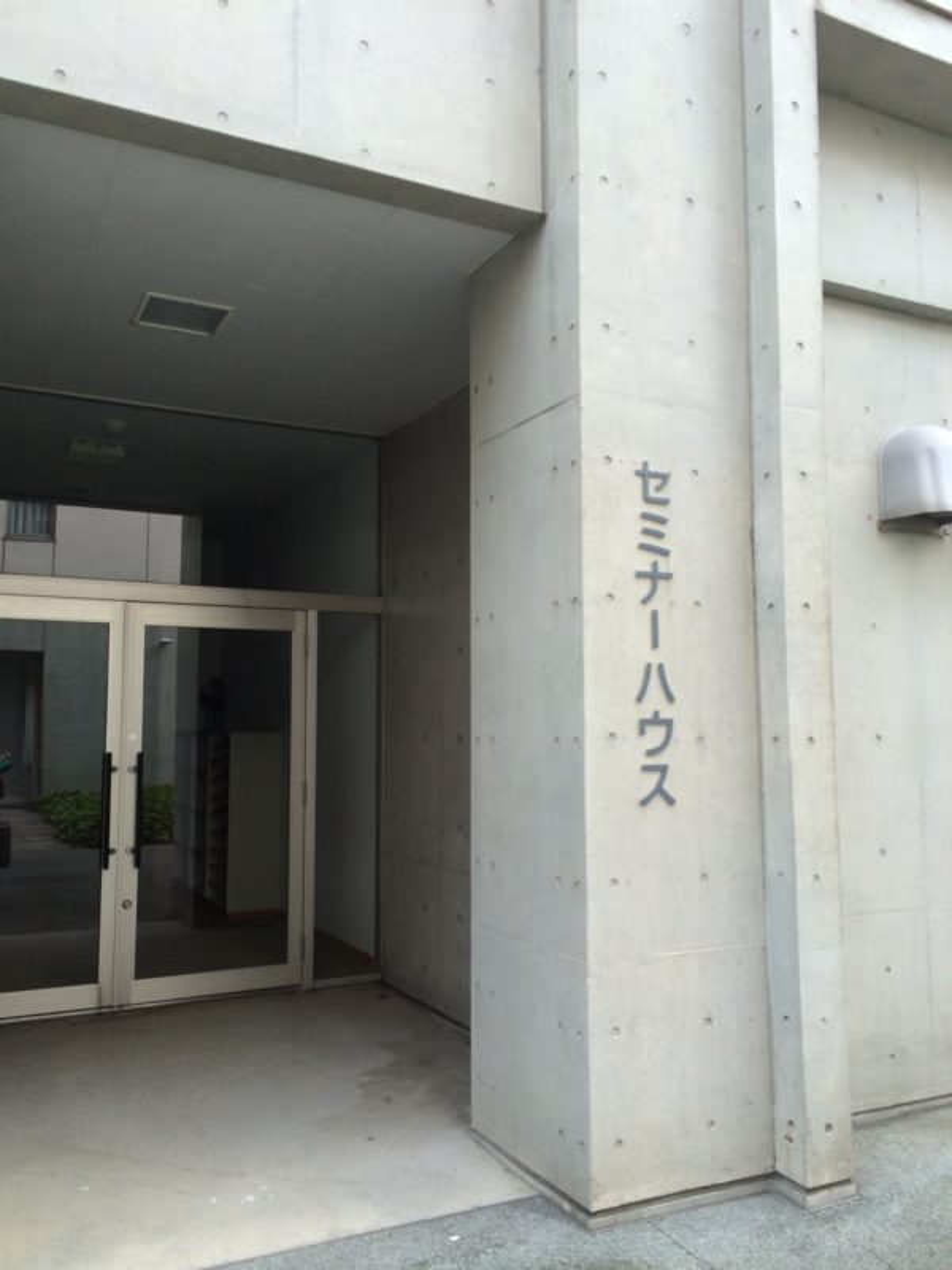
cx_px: 476
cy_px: 635
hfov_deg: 46.8
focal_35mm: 30
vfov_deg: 60.0
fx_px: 1100
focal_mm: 4.12
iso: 32
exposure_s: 1/130
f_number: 2.2
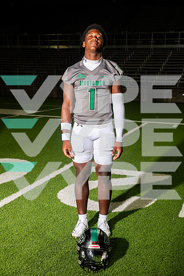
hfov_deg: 27.0
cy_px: 138
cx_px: 92
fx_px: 383
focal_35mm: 50
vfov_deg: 39.6
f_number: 7.1
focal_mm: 50
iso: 1000
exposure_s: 1/400
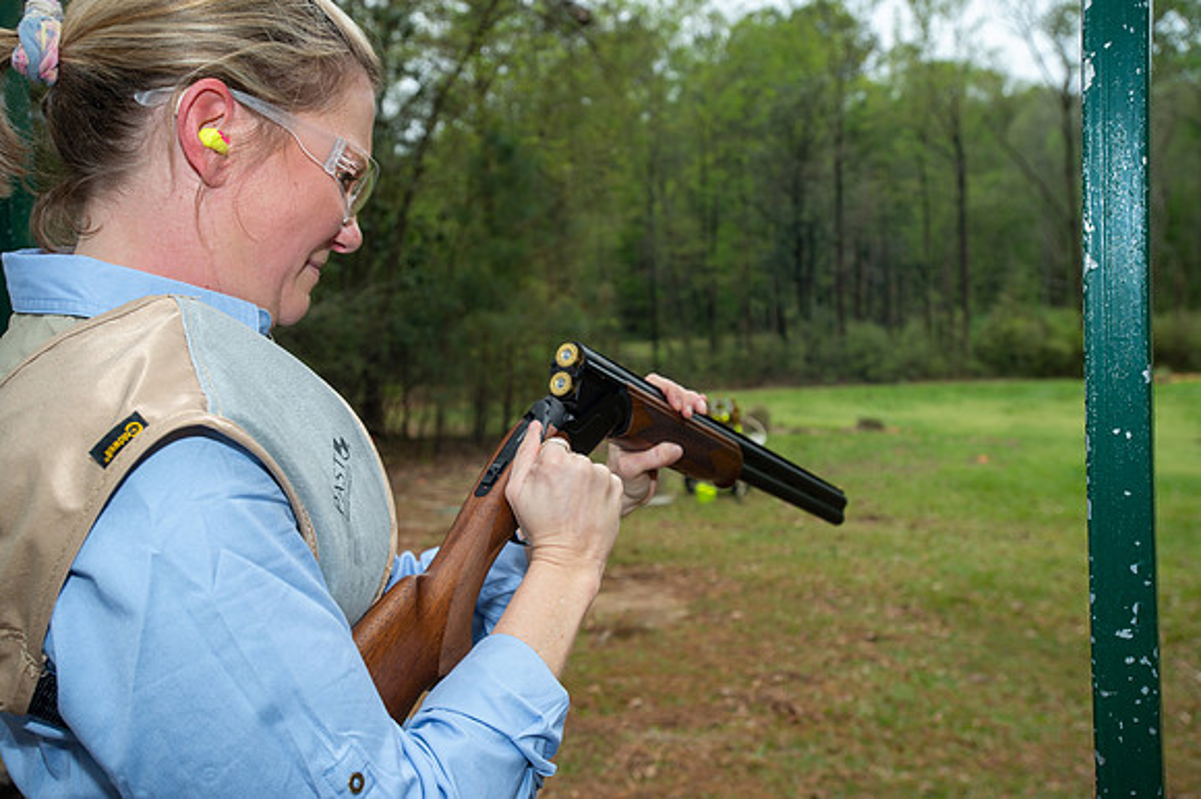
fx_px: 1167
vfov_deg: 37.8
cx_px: 600
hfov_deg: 54.5
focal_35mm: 35
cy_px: 400
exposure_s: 1/160
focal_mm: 35
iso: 125
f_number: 6.3
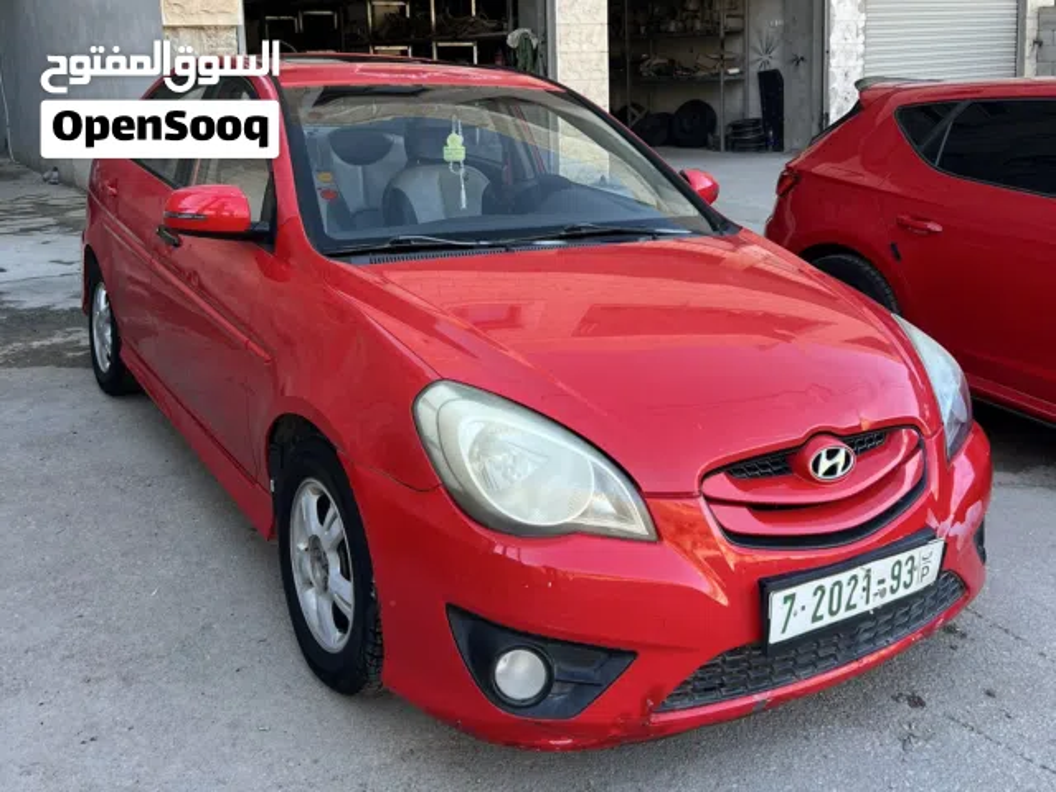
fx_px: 793
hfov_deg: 67.3
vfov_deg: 53.1
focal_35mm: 26
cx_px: 528
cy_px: 396
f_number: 1.5
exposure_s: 1/347
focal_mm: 5.7
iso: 50
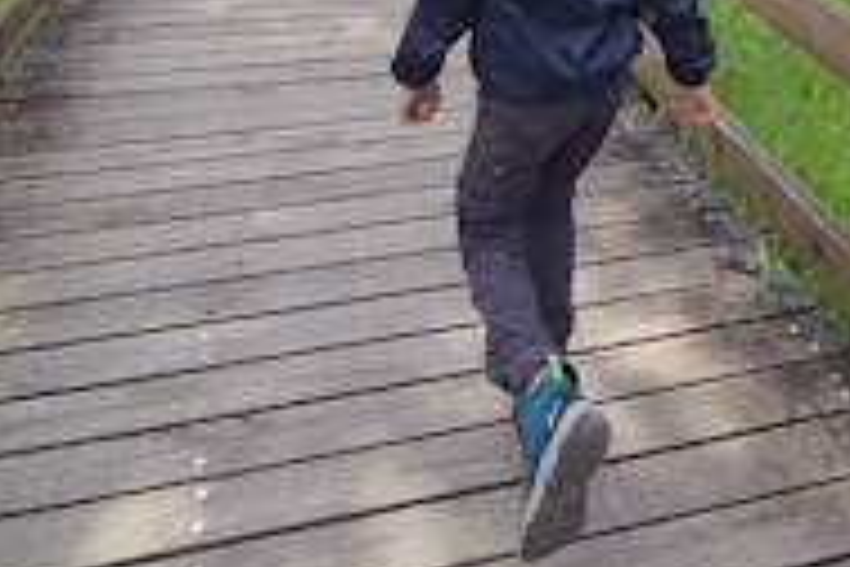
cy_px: -230
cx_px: 549
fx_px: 1015
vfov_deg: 25.4
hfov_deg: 44.9
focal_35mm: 43
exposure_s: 1/1456
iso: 50
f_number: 2.2
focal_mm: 2.2
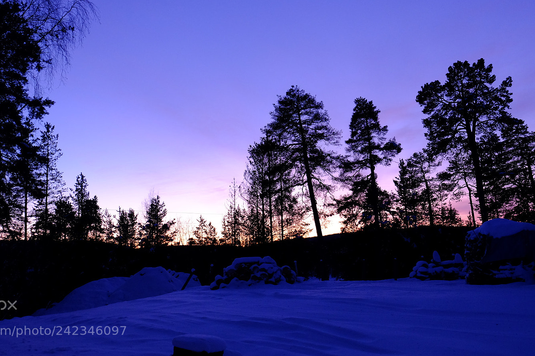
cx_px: 237
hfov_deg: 51.8
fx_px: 550
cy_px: 149
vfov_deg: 35.8
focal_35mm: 37
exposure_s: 1/52
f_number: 3.2
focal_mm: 20.5
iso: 800
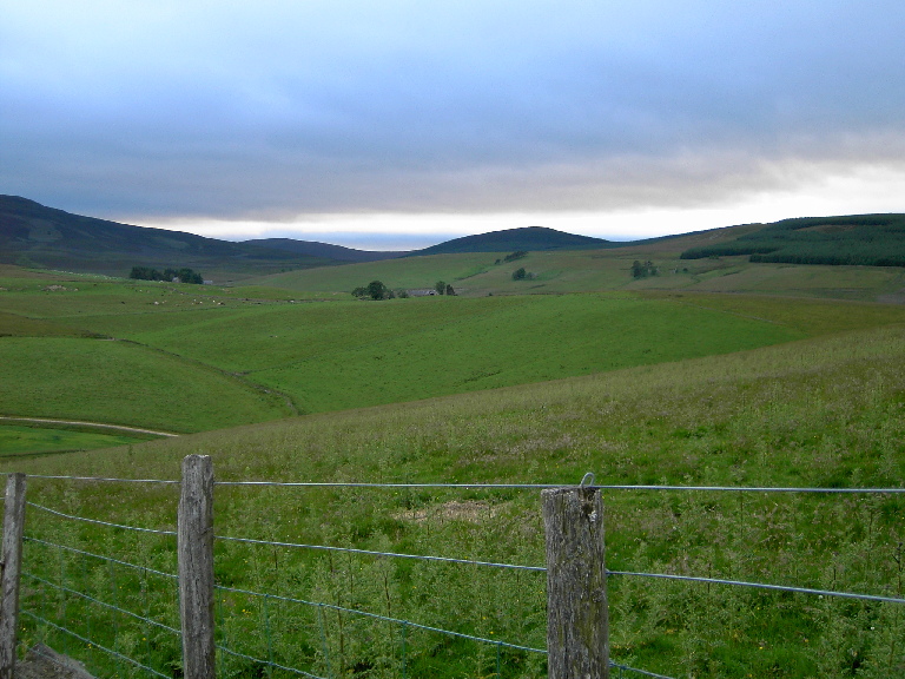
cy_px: 340
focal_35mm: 44
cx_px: 452
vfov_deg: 32.9
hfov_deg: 42.9
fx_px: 1150
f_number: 2.8
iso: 100
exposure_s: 1/40
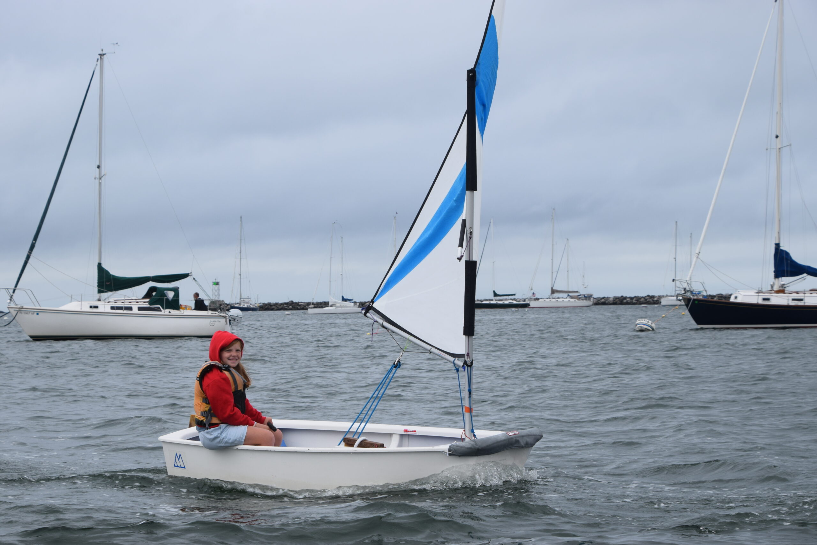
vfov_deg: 14.7
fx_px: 2111
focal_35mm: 93
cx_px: 408
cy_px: 272
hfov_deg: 21.9
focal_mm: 62
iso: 200
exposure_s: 1/500
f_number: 11
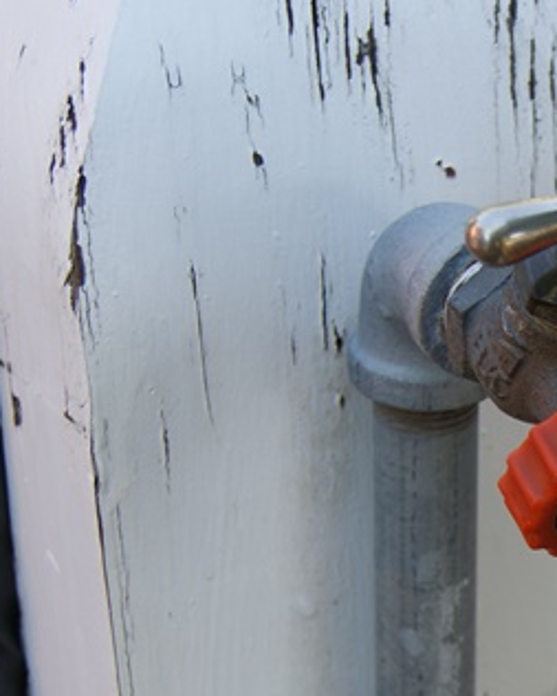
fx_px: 3286
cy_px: 640
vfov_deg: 12.0
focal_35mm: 160
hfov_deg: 9.5
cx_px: 799
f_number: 5.6
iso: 100
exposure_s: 1/60
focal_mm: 35
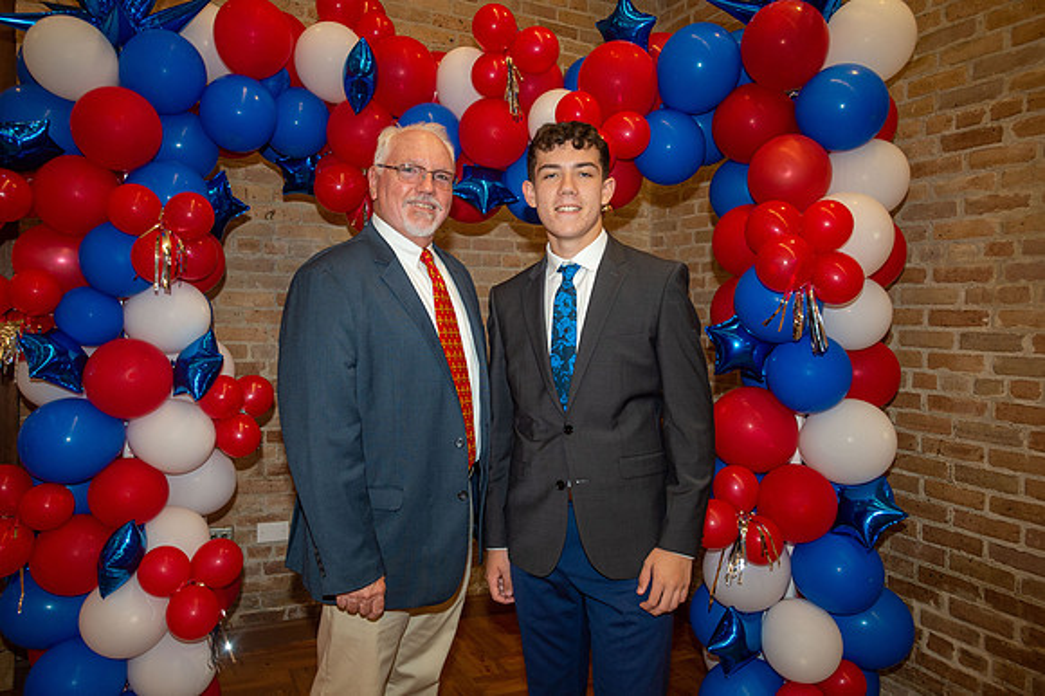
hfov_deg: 65.5
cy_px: 348
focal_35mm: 28
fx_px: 812
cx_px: 522
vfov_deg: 46.4
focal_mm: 28
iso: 2000
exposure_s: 1/160
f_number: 5
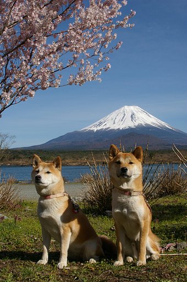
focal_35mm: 42
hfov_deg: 31.8
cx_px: 94
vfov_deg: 46.5
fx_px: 328
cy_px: 141
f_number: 22
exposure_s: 1/90
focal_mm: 28
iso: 200
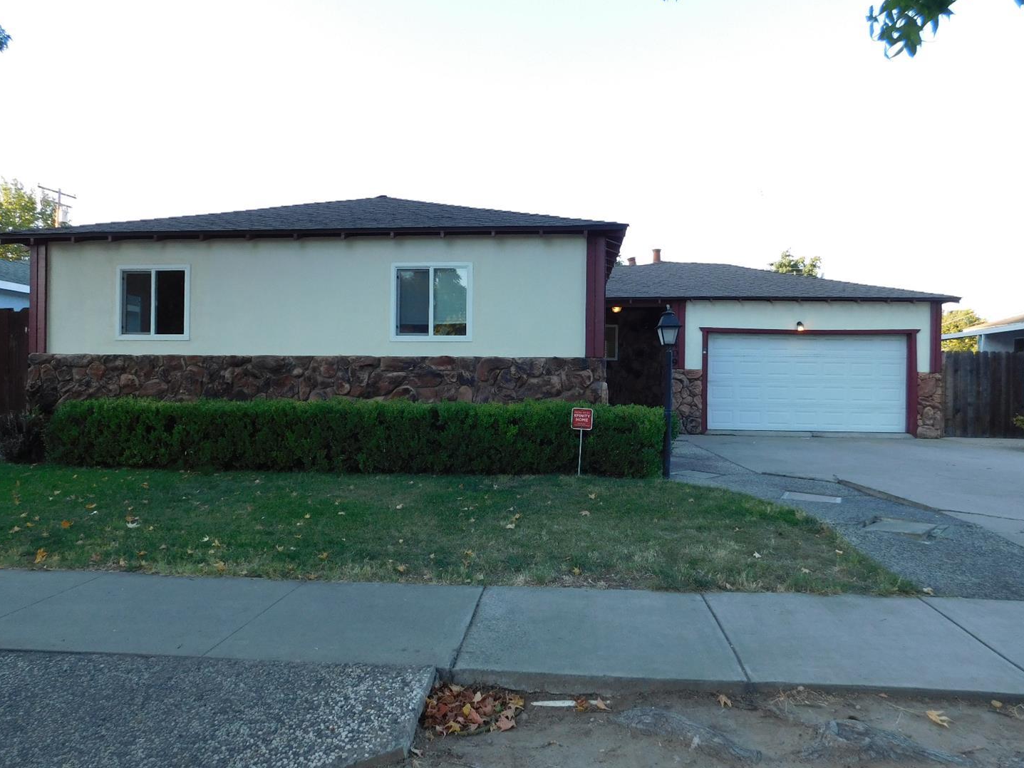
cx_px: 505
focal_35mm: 24
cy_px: 383
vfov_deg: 56.8
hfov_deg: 71.6
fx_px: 710
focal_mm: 4
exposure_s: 1/160
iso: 125
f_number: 3
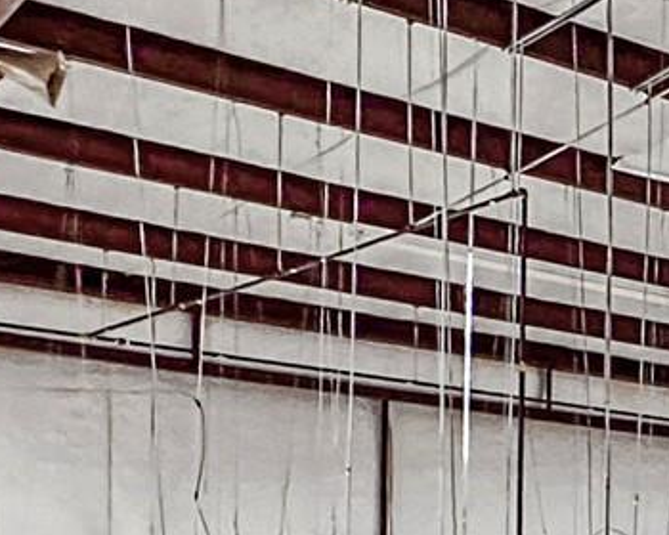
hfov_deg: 17.2
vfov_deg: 18.8
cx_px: 1351
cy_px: 506
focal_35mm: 80
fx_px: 1584
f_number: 2.2
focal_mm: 2.22
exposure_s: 1/60
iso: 500
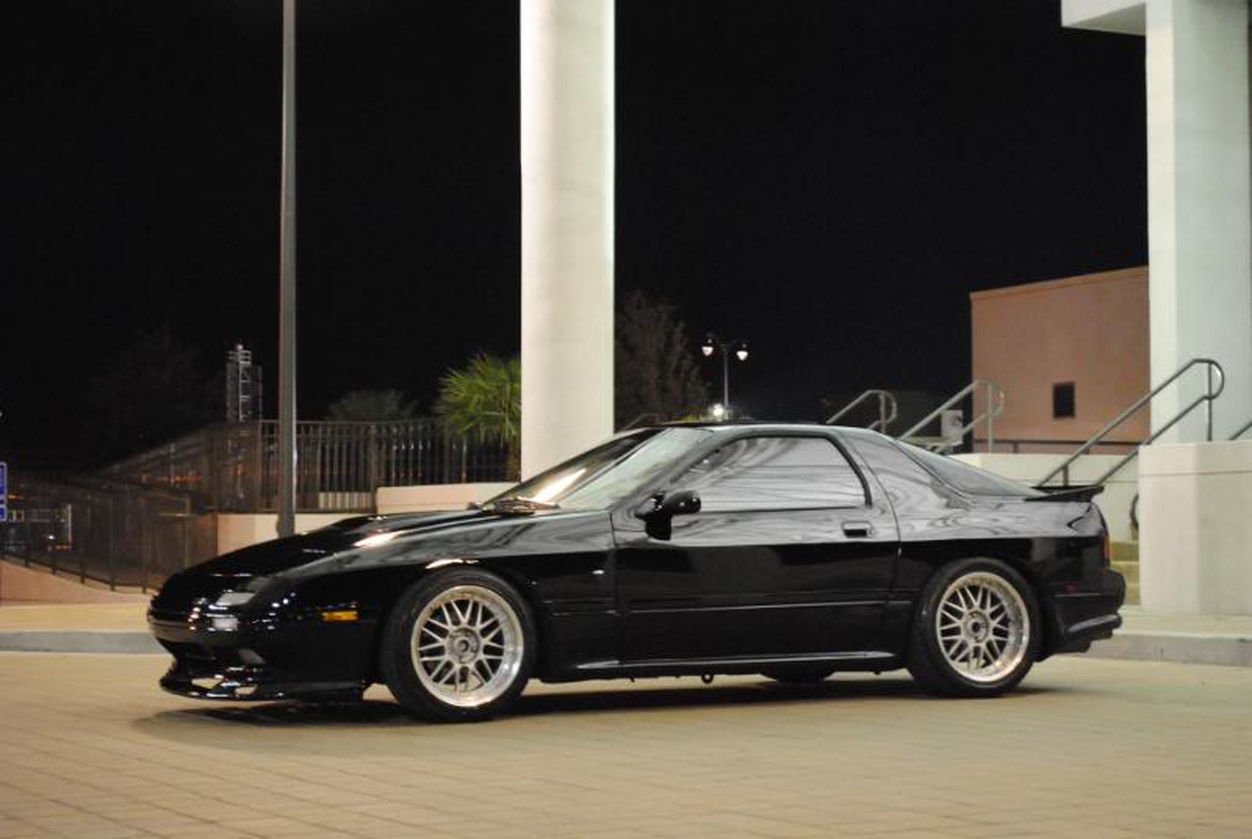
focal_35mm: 72
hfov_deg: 28.0
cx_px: 626
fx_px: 2508
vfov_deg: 19.0
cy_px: 420
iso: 1600
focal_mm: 48
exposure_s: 1/3
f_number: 5.6
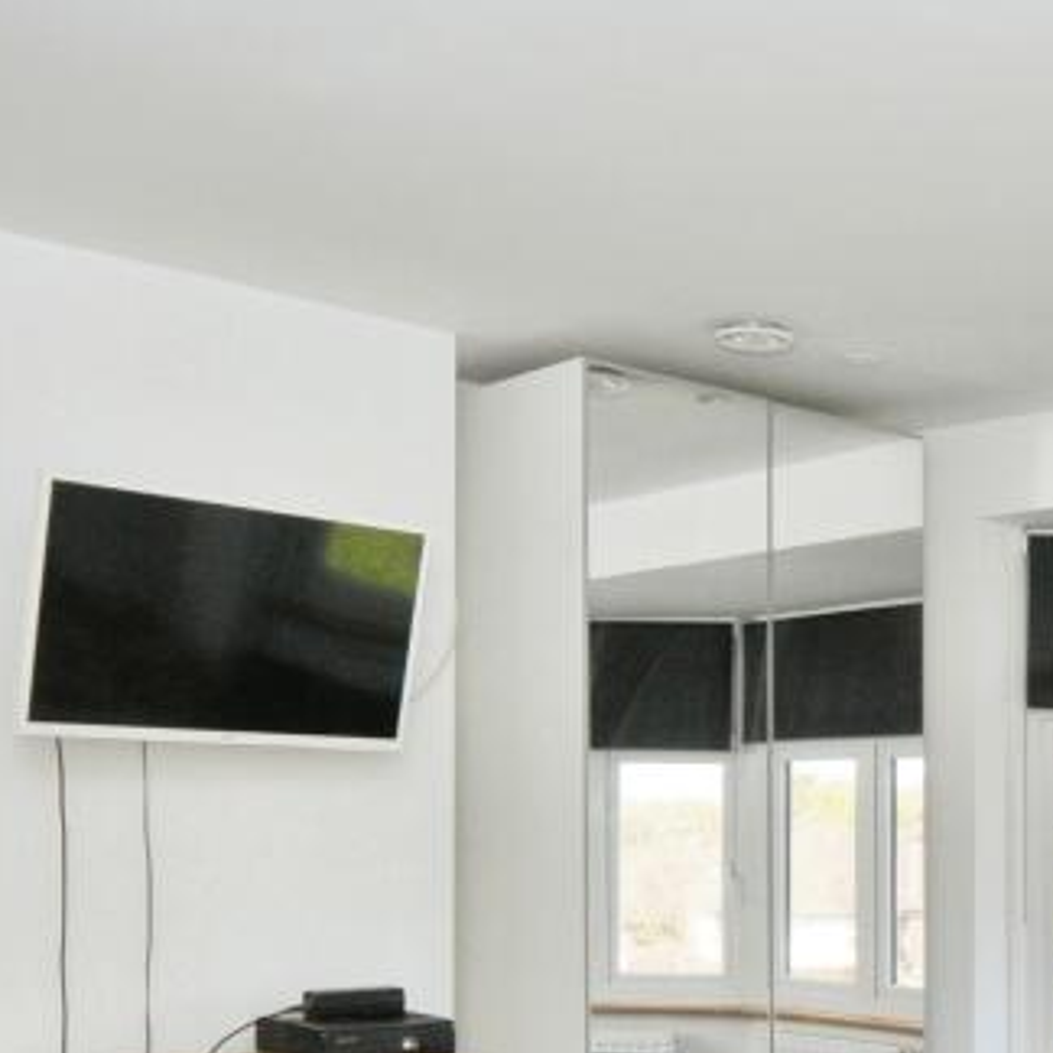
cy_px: 821
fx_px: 1801
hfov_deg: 31.7
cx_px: 845
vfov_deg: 31.8
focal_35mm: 52
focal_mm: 13
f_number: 7.1
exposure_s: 1/200
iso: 500
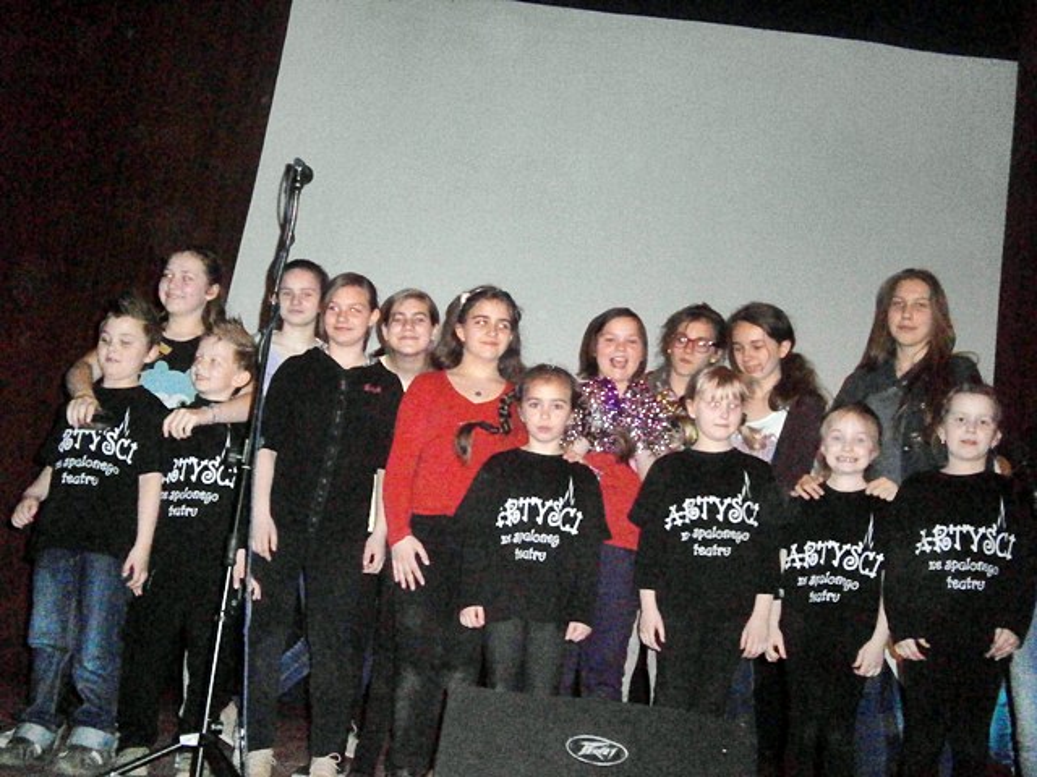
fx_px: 1408
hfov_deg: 40.4
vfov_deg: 30.9
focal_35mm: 47
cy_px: 388
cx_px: 518
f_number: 3.4
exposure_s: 1/250
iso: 1600
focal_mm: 8.3
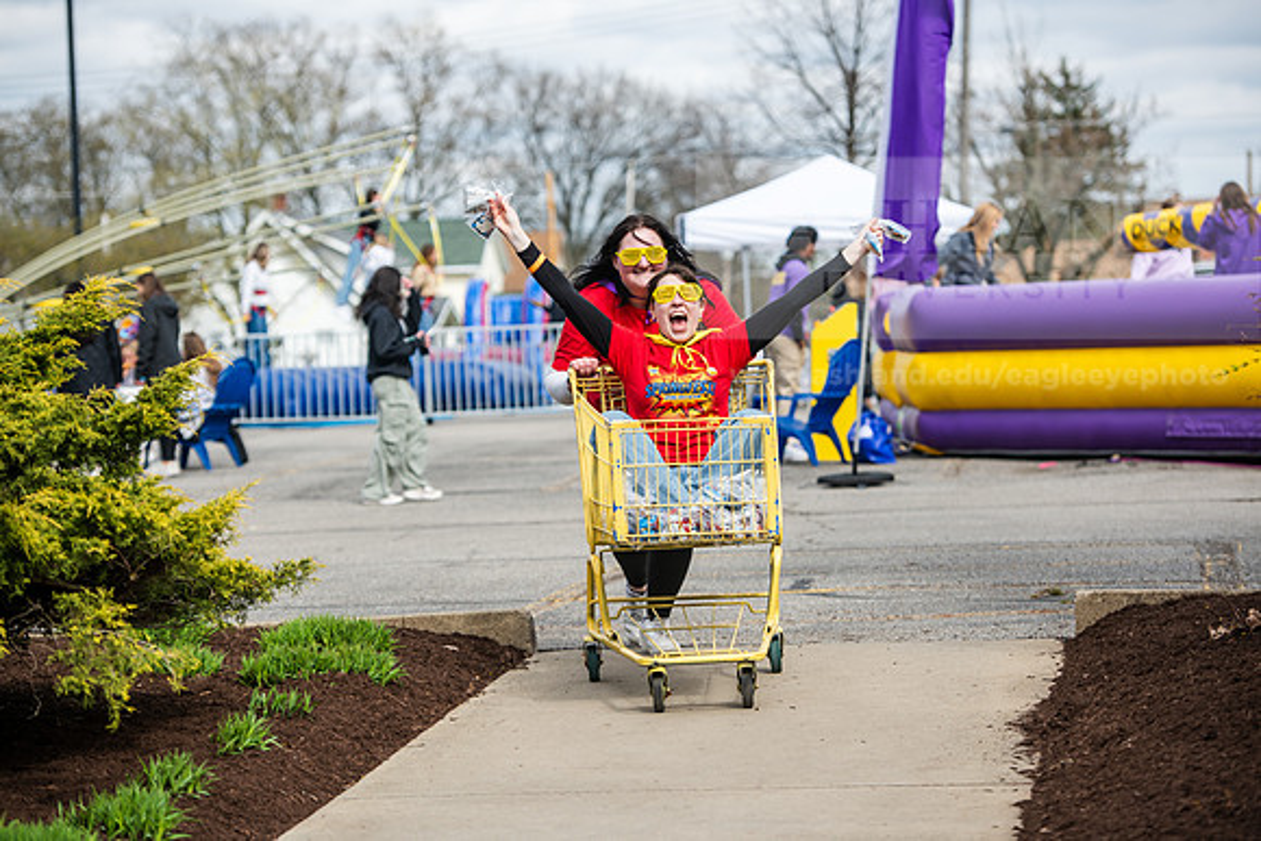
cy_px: 420
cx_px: 630
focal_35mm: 112
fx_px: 3924
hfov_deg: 18.3
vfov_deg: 12.2
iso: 100
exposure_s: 1/800
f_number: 3.5
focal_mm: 112
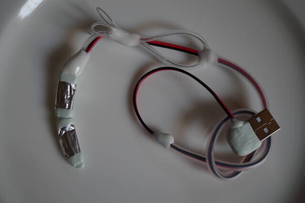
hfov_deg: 43.7
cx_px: 152
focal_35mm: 45
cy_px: 102
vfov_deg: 29.8
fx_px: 381
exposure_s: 1/60
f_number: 4
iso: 320
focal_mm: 30
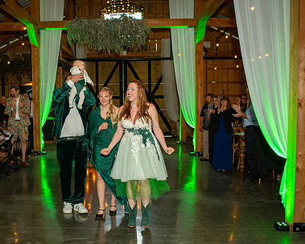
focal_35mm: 37
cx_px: 116
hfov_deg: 48.7
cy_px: 132
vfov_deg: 40.1
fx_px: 334
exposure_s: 1/60
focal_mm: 24
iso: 800
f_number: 2.8
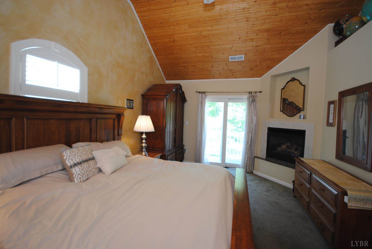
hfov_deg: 100.3
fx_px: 155
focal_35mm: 15
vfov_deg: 77.5
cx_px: 186
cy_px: 124
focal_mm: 10
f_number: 4
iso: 320
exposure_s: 1/30
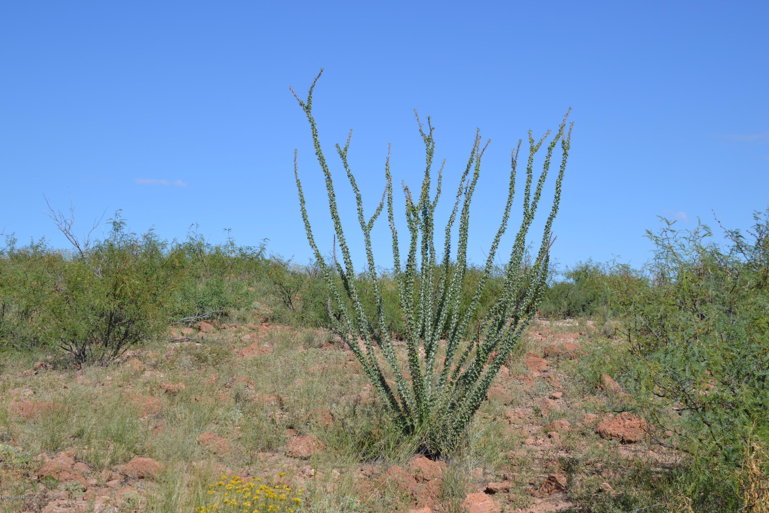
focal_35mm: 57
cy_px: 256
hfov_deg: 35.1
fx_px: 1217
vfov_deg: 23.8
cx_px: 384
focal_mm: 38
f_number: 8
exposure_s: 1/250
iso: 100
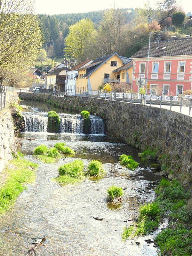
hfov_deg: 29.1
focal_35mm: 50
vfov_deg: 38.2
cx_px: 96
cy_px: 128
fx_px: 370
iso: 100
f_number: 3.5
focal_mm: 8.9
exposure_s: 1/400
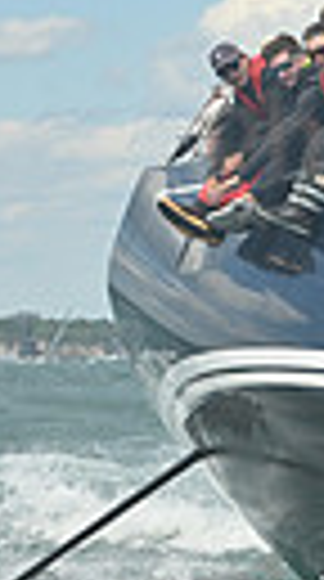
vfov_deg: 6.5
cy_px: 254
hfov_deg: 3.5
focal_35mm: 331
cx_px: 1066
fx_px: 5085
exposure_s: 1/1250
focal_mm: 70
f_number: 7.1
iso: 250
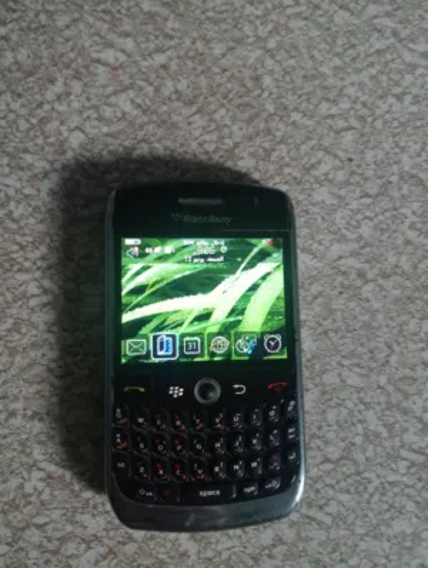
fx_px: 460
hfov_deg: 49.9
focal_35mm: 28
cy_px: 284
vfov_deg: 63.4
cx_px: 214
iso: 725
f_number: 1.8
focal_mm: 3.98
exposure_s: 1/33.3
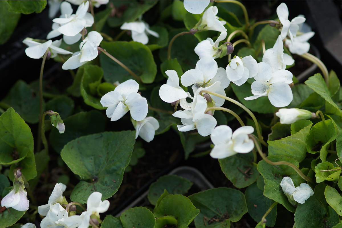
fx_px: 1425
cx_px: 171
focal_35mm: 150
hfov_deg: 13.7
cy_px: 114
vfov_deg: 9.1
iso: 100
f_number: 3.5
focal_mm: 100
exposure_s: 1/160
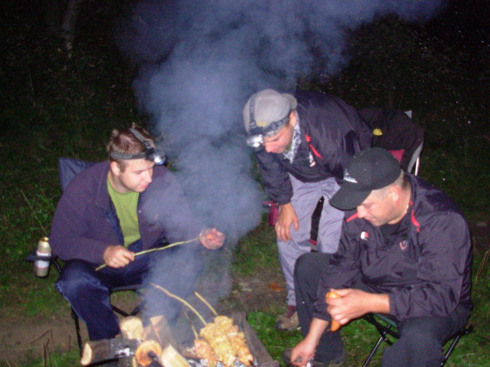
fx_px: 538
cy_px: 184
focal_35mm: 38
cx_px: 245
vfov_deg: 37.7
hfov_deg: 49.0
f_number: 2.9
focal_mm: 6.3
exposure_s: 1/128
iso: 200
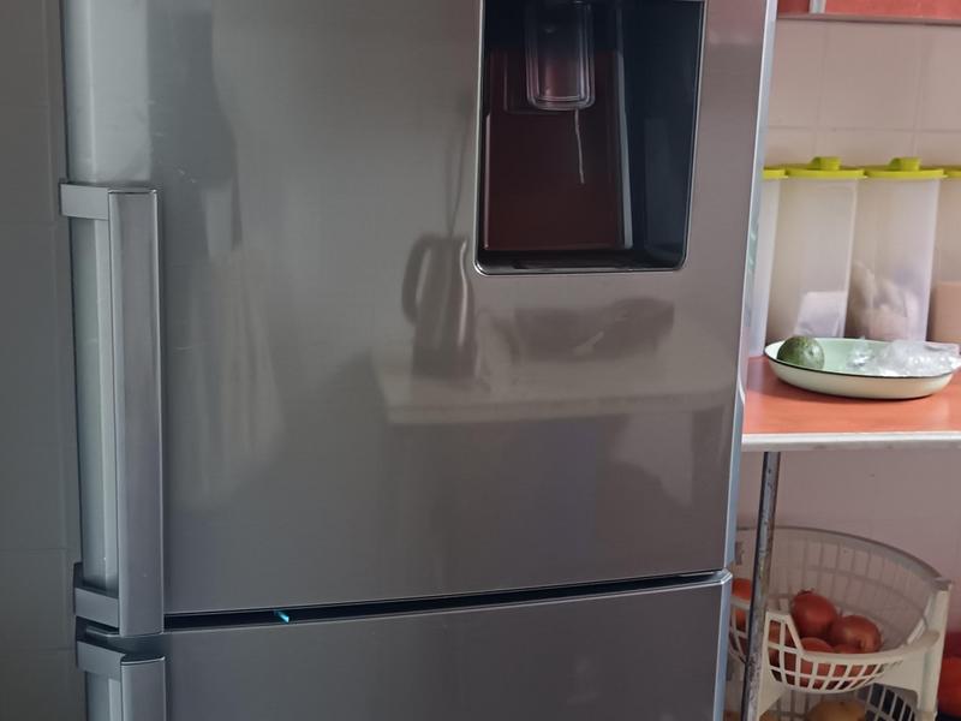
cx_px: 480
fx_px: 1333
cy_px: 360
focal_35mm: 48
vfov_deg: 30.3
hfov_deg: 39.7
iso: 1390
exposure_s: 1/25
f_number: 1.75
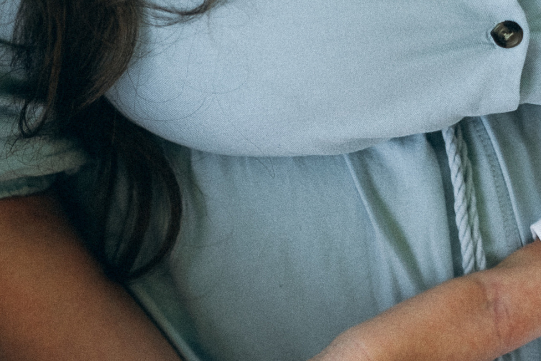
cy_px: 411
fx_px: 2089
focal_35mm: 139
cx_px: 333
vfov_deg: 9.8
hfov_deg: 14.7
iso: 250
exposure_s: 1/500
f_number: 1.4
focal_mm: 35
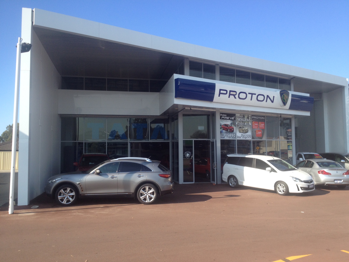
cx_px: 174
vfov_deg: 40.7
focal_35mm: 35
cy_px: 131
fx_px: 353
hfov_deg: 52.6
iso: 50
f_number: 2.4
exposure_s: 1/812
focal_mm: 4.28
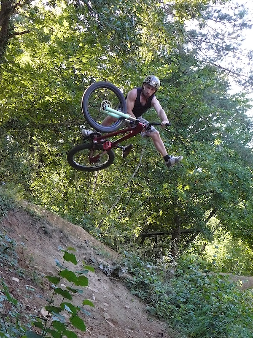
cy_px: 169
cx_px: 126
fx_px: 741
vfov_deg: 25.7
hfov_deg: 19.4
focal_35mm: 76
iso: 400
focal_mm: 12.6
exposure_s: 1/125
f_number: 3.2
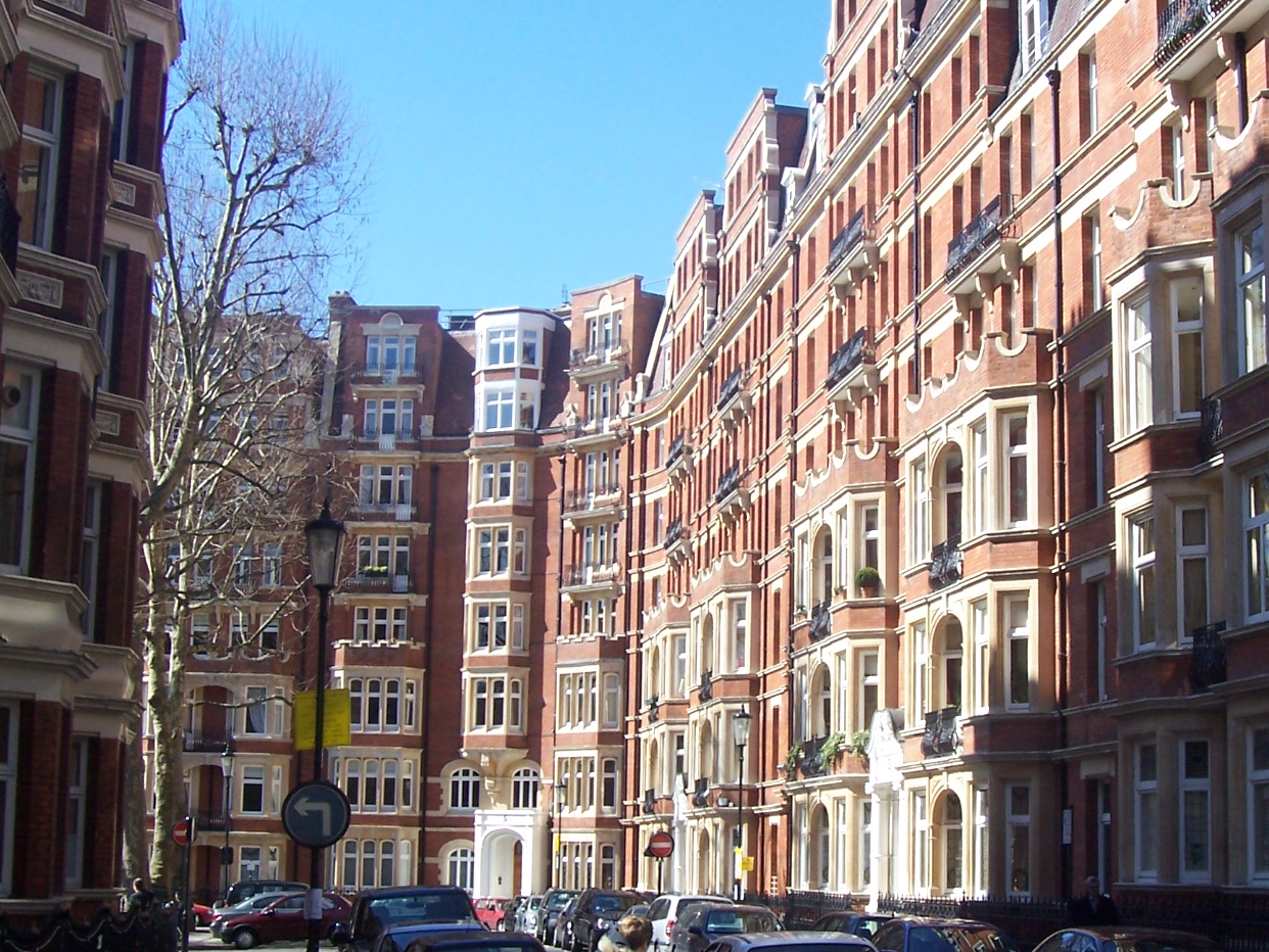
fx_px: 2053
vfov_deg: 26.1
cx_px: 753
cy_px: 553
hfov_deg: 34.2
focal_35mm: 56
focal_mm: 7
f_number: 5.6
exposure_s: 1/180
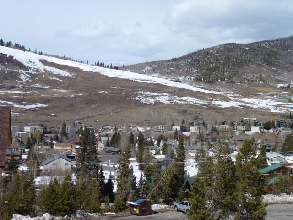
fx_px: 415
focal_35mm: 49
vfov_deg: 29.7
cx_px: 146
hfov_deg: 38.9
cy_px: 110
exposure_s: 1/1300
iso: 100
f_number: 4.1
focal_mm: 8.7
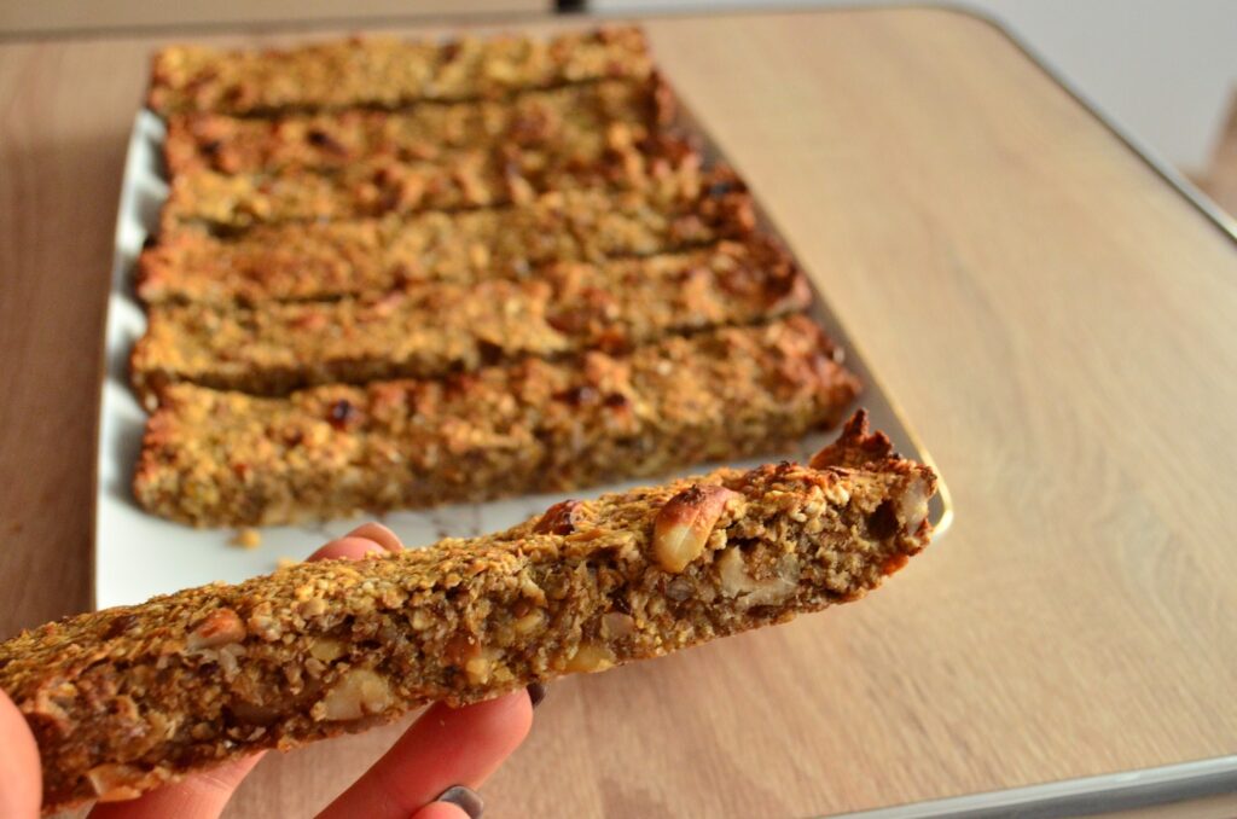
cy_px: 410
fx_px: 1234
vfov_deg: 36.7
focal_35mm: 36
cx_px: 618
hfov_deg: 53.2
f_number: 5.6
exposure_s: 1/25
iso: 1600
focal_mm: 24
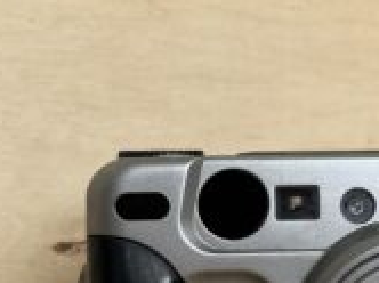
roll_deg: +1.1
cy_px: 196
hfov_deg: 20.3
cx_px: 377
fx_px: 1028
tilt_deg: -2.1
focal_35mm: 94
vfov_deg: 15.6
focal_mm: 5.7
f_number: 1.5
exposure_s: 1/625
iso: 50
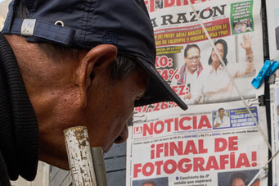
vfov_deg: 12.9
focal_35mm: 105
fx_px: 813
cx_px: 266
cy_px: 157
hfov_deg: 19.0
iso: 1250
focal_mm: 35
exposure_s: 1/250
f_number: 11
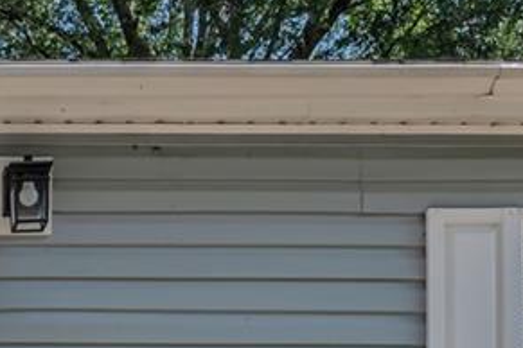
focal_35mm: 77
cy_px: 515
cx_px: -176
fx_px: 1119
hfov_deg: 23.1
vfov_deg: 16.3
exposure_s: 1/125
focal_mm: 14
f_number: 13
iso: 100
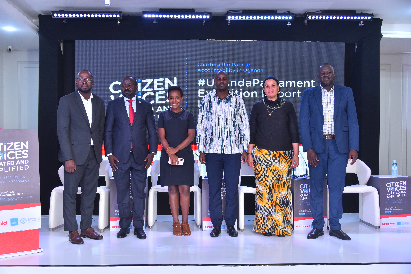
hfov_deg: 54.4
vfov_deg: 37.9
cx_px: 206
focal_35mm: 35
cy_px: 137
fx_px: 400
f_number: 5
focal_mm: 35
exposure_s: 1/160
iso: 200
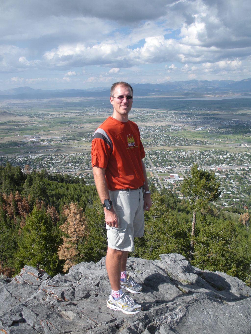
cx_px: 126
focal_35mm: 36
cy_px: 167
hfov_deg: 39.7
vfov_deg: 51.4
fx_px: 348
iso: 64
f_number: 3.5
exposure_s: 1/667
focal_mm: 6.3
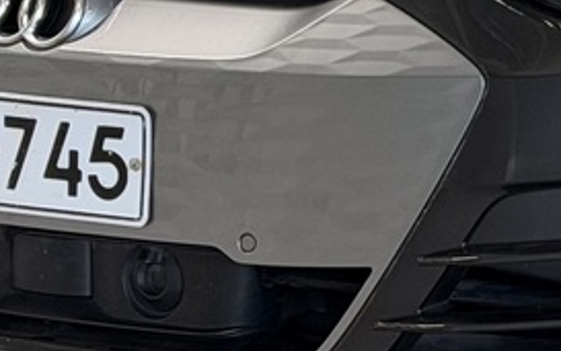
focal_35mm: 268
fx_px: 4100
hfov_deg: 7.6
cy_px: 45
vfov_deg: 4.9
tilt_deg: -5.5
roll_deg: -1.1
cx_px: 988
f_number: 1.78
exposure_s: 1/100
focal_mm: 6.76
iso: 80
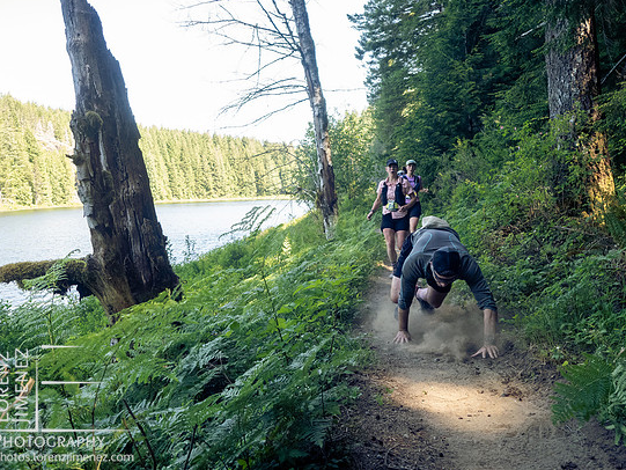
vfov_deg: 46.8
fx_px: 543
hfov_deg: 60.0
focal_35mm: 30
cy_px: 219
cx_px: 312
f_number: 2.8
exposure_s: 1/1000
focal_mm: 14
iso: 1600
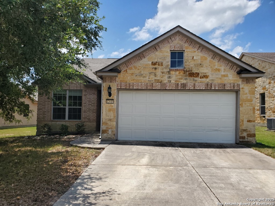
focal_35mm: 26
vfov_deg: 53.1
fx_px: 207
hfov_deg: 67.3
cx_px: 138
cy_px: 103
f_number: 2.4
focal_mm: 4.3
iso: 50
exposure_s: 1/1750
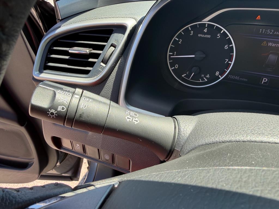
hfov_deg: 71.6
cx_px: 140
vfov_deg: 56.8
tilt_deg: -35.9
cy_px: 104
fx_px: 193
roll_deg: +8.5
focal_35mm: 24
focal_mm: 2.22
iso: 40
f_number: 2.2
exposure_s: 1/145
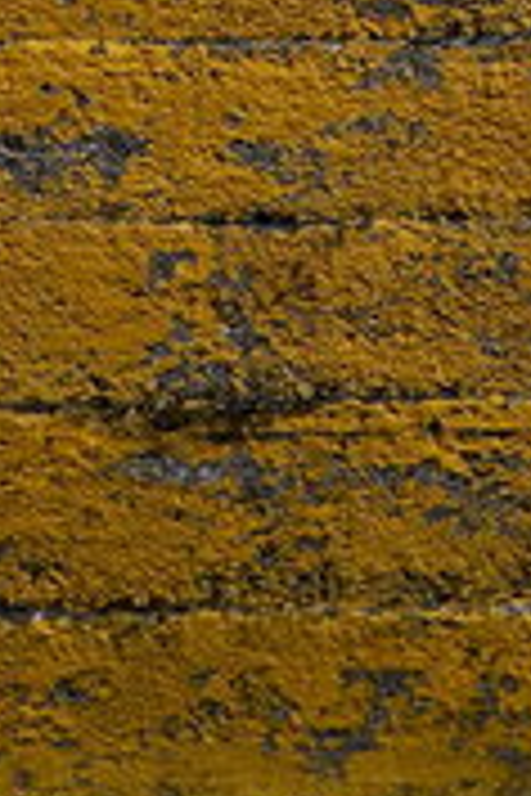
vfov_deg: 1.8
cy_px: -364
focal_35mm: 1157
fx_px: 25597
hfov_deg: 1.2
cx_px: 1501
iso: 32
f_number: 8
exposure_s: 1/400
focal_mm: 200
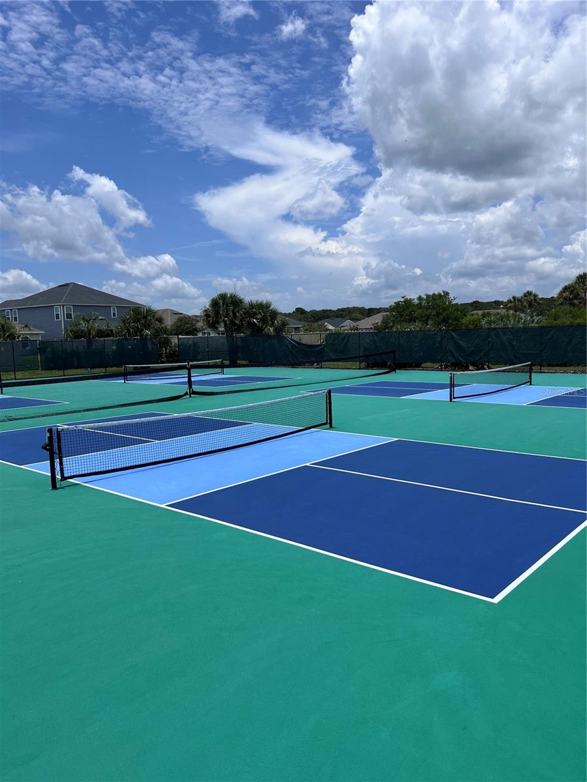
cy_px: 391
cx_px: 294
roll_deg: +2.4
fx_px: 588
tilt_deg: -4.6
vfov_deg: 67.3
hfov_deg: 53.1
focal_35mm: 26
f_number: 1.5
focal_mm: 5.7
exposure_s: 1/9434
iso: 50
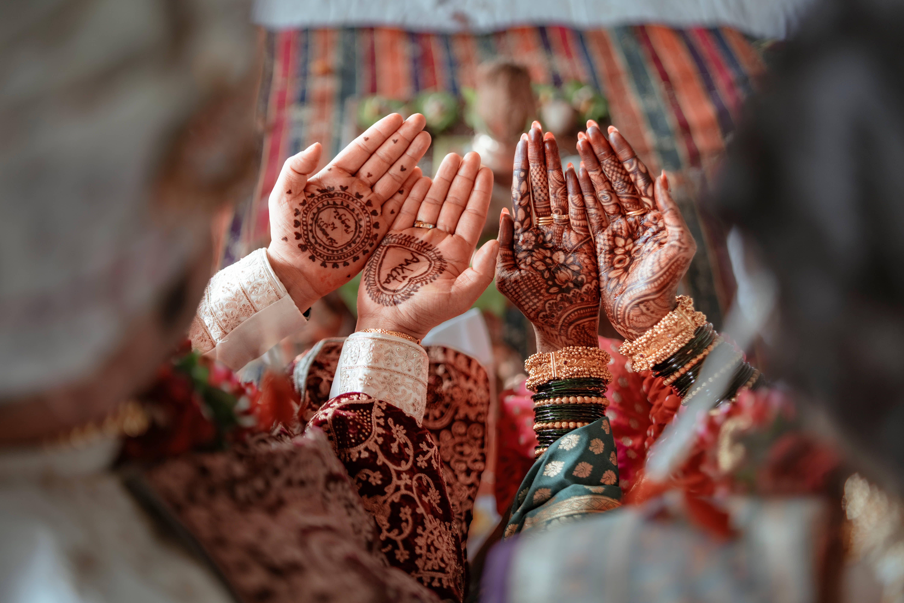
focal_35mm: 35
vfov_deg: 37.9
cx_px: 452
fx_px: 879
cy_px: 302
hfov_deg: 54.4
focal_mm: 35
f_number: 1.4
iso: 200
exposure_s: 1/320
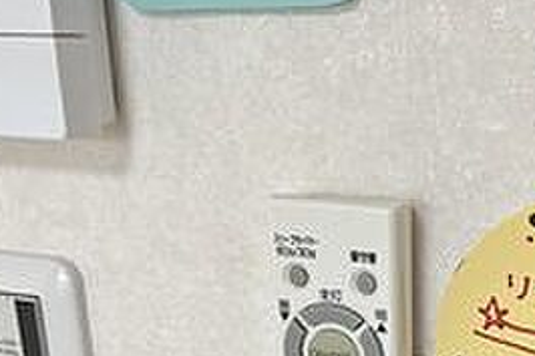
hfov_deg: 31.6
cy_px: 338
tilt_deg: -20.2
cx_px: 461
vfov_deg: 21.6
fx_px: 906
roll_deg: +0.2
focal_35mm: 61
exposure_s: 1/121
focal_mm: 5.1
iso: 64
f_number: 1.6
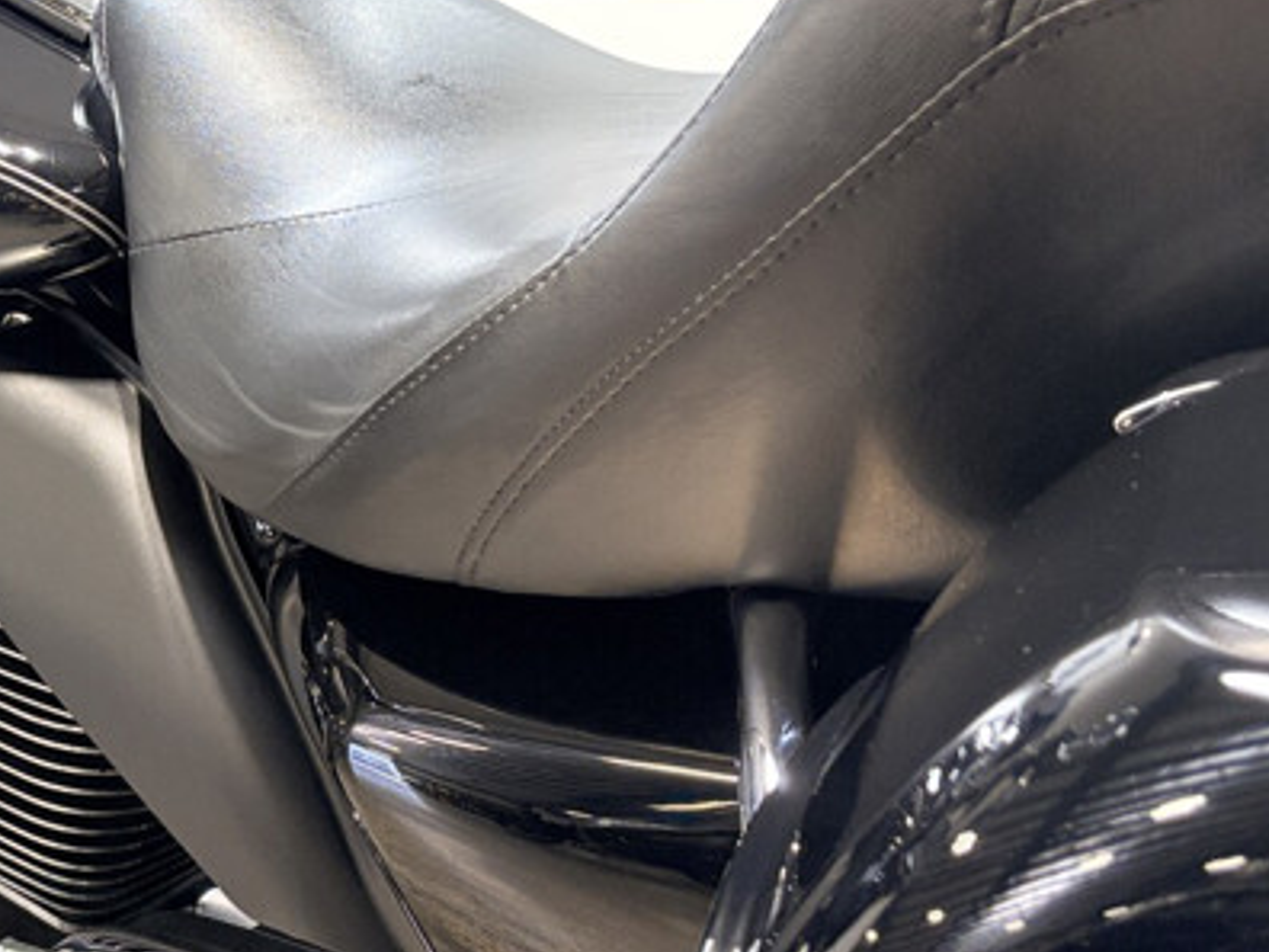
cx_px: -149
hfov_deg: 25.6
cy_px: 413
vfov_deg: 21.0
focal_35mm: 70
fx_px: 2566
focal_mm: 5.96
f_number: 1.6
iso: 100
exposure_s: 1/120
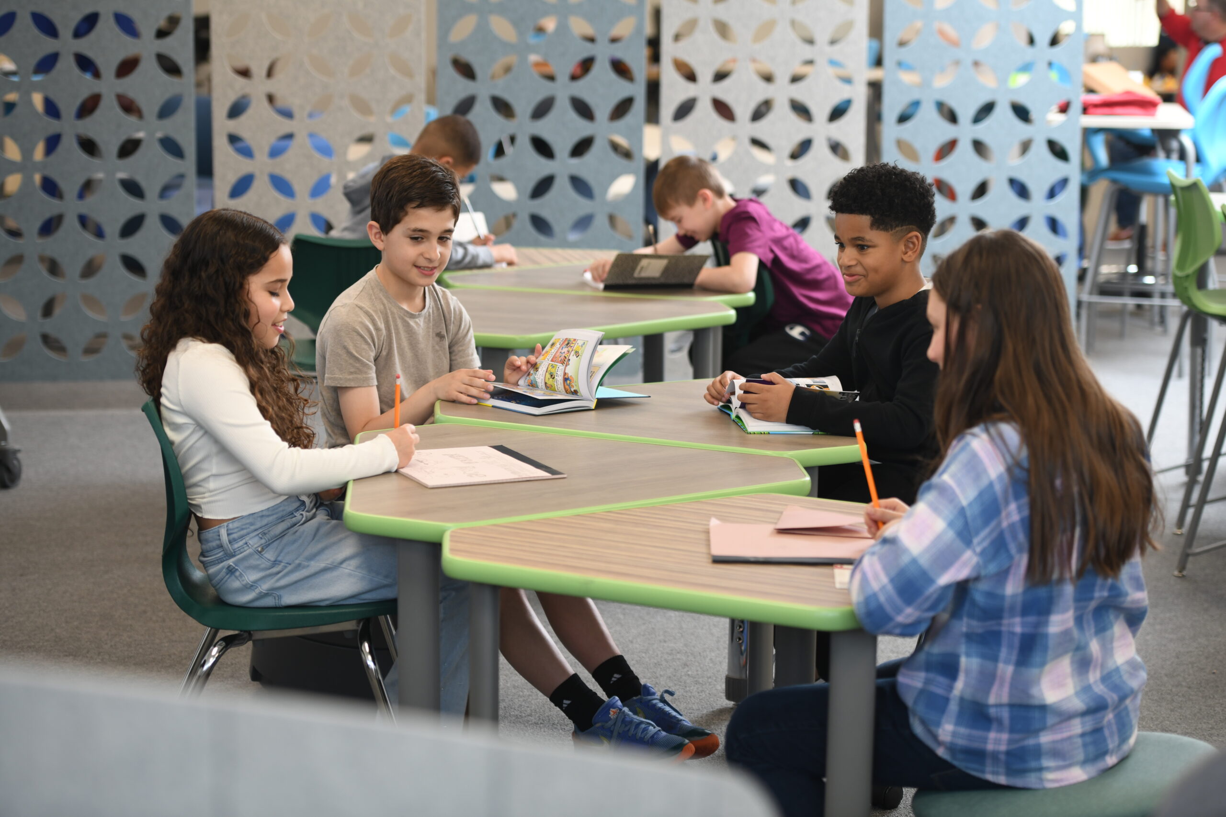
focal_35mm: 78
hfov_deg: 26.0
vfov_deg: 17.5
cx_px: 613
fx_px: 2656
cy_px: 408
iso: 400
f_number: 3.2
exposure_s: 1/100
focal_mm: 78
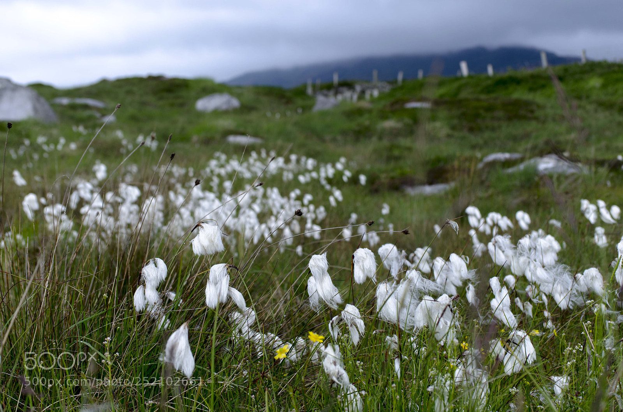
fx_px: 1424
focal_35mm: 82
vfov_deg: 16.5
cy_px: 206
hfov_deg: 24.7
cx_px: 312
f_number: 7.1
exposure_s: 1/200
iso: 100
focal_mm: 55
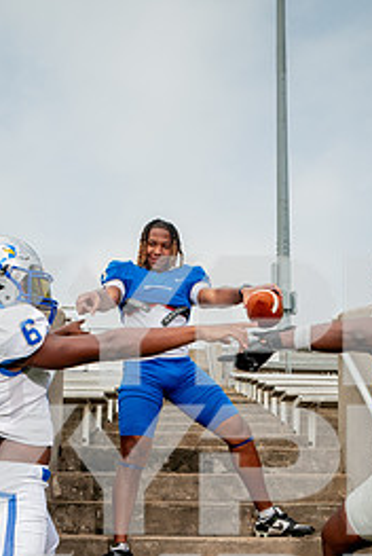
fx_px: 634
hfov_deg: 32.7
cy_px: 471
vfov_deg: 44.2
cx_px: 175
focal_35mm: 41
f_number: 7.1
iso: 125
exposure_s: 1/400
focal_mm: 24
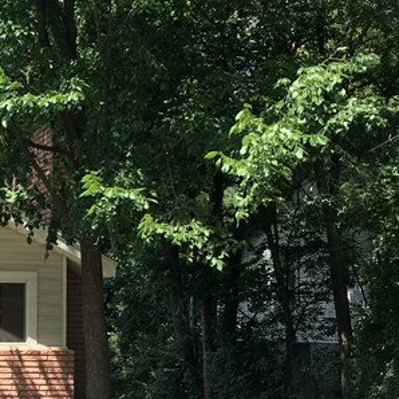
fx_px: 1148
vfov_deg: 19.7
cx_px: -42
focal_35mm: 88
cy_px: 258
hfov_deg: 18.9
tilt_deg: +3.1
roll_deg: +0.0
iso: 25
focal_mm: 4.15
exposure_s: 1/549
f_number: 2.2
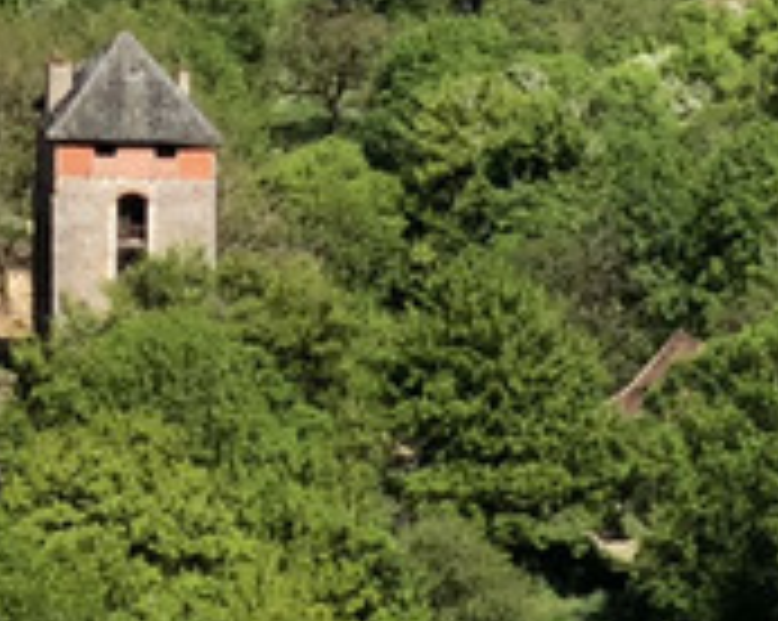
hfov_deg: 5.4
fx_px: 8096
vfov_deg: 4.2
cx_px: -926
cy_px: -1305
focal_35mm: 352
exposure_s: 1/1230
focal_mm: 6
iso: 16
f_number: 2.4
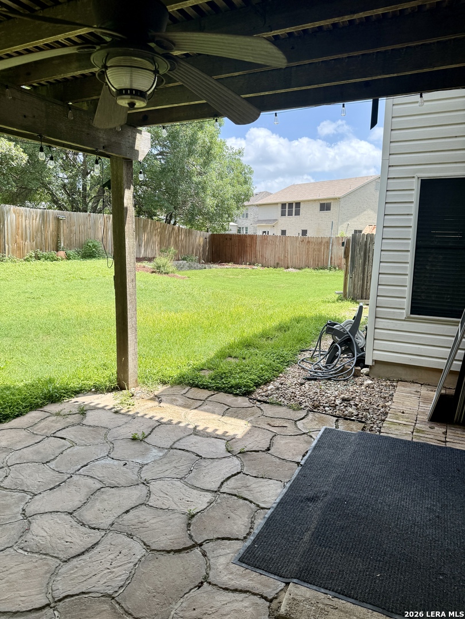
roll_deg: -2.1
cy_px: 310
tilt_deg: -7.6
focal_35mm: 24
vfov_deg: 71.6
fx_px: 430
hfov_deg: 56.8
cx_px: 232
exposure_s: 1/1949
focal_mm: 6.76
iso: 80
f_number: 1.78
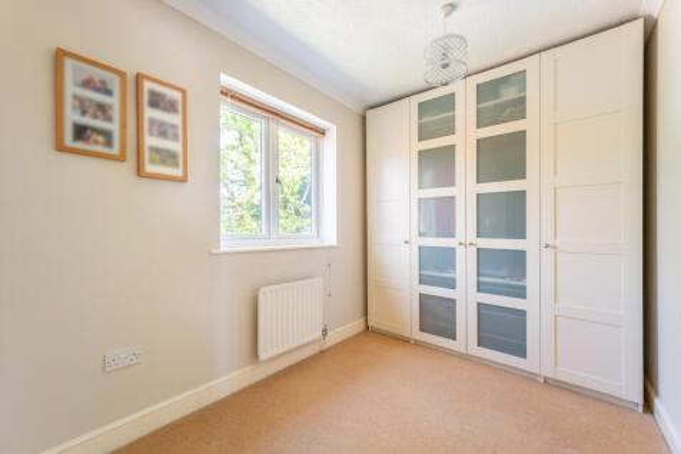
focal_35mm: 14
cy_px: 227
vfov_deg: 81.2
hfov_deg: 104.3
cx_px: 340
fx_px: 265
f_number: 9
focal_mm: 14
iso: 320
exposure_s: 1/15
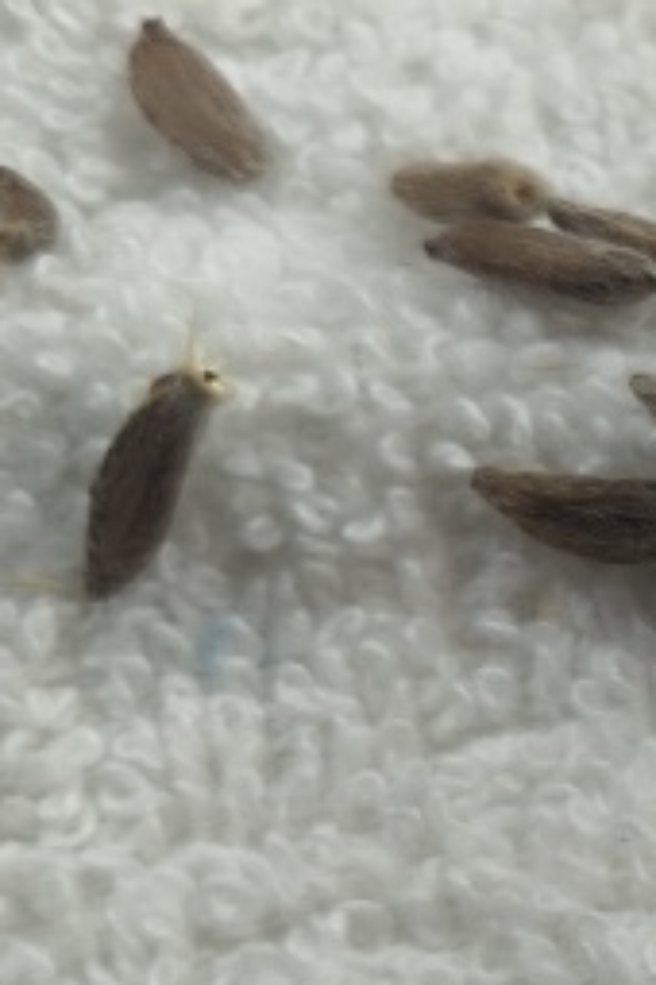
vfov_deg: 26.7
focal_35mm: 75
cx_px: 1258
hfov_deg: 15.2
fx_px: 2050
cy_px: 711
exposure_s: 1/100
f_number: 1.7
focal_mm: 5.35
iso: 160
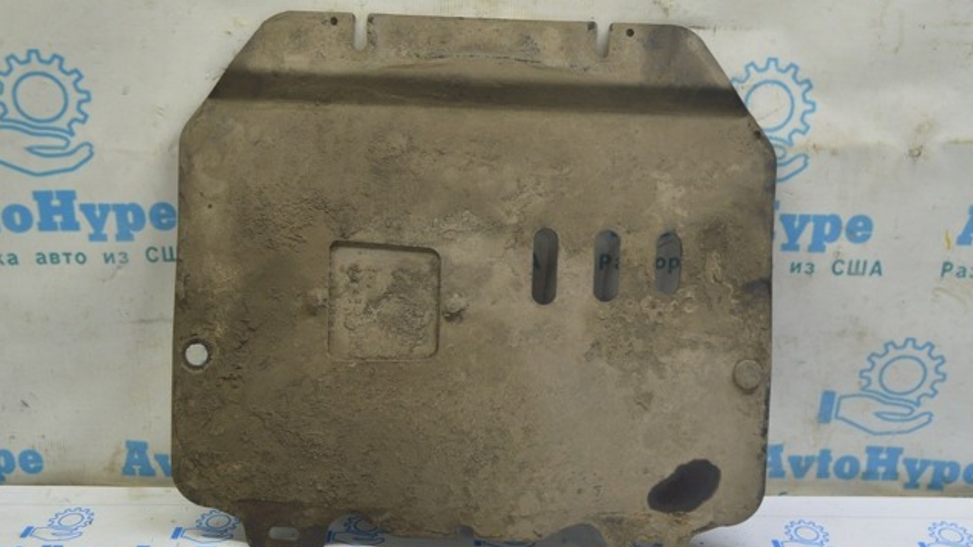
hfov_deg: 51.0
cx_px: 486
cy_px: 295
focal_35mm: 40
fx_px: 1020
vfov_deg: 30.0
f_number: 5.6
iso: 400
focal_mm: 25
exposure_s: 1/20
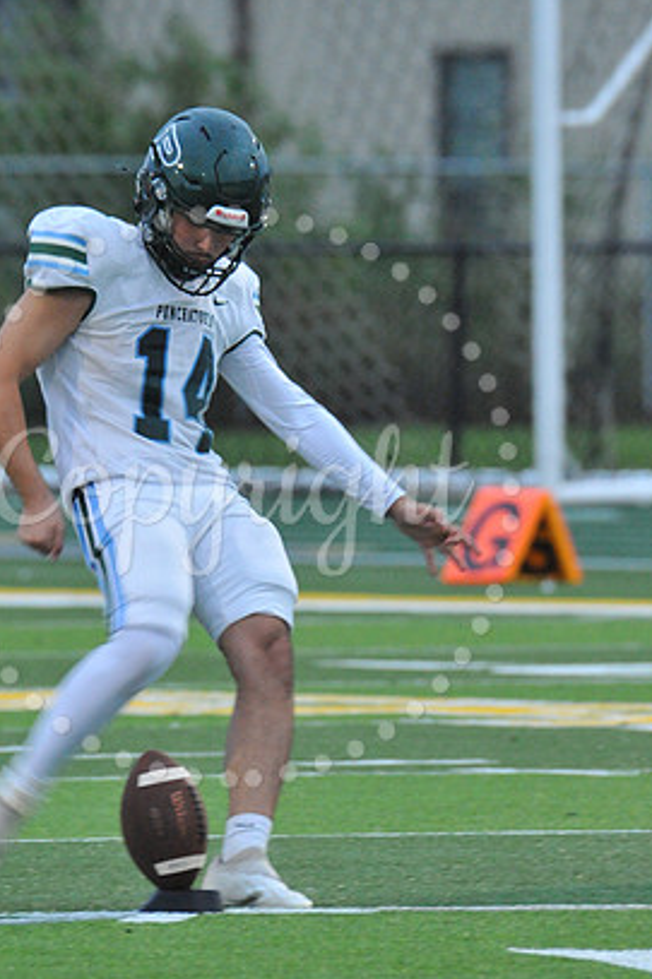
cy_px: 493
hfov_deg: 1.6
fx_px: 23218
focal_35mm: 854
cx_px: 229
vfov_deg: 2.4
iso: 6400
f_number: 11
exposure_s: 1/200
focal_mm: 600
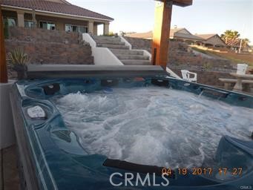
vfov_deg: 54.9
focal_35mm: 25
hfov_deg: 69.4
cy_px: 95
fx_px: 183
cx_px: 126
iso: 125
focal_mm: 4.5
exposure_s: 1/400
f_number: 3.3
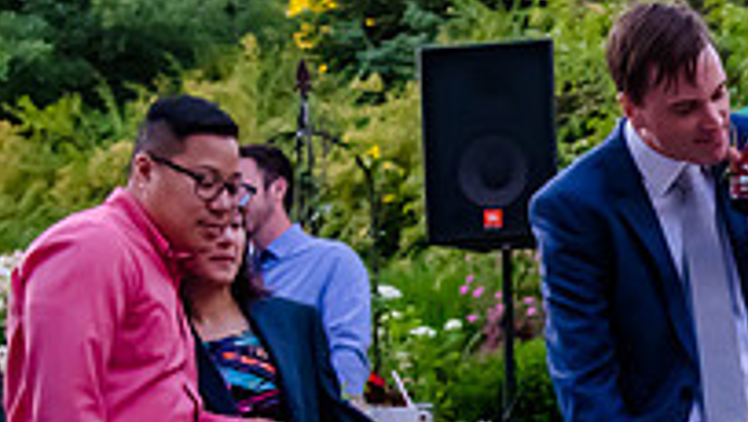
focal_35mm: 95
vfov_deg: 12.4
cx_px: 801
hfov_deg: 21.4
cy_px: 517
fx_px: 1885
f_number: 4
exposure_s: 1/640
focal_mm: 27
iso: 3200
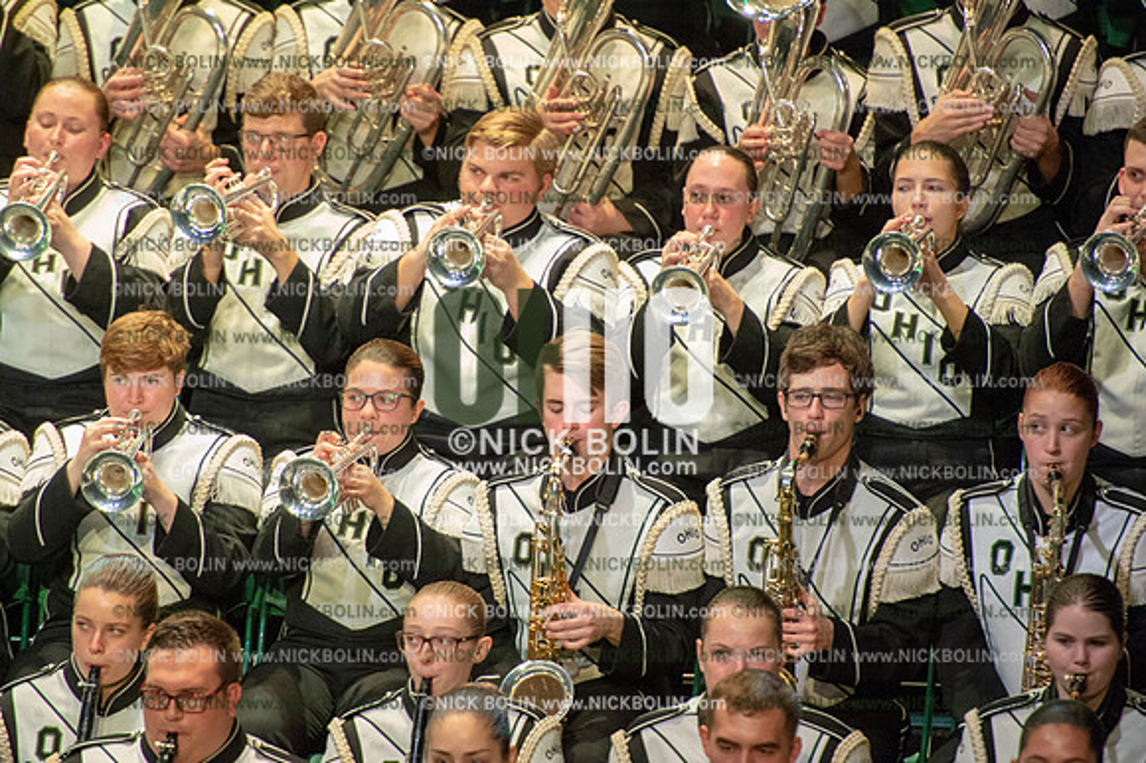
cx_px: 573
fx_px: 12726
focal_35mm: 400
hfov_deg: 5.2
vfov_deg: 3.4
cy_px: 382
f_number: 5.6
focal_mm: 400
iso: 8000
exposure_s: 1/320
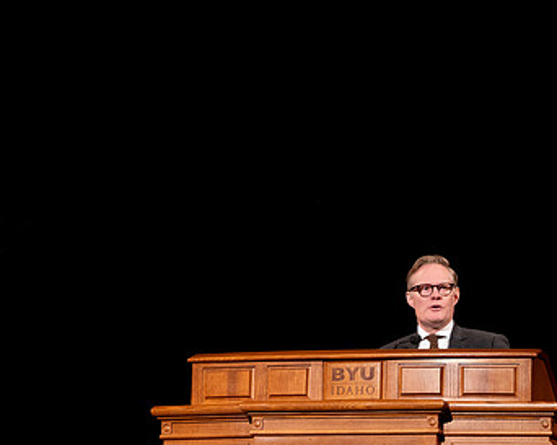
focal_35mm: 220
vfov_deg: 7.0
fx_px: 3624
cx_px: 471
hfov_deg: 8.8
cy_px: 283
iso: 1250
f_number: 3.2
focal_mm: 120
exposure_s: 1/200
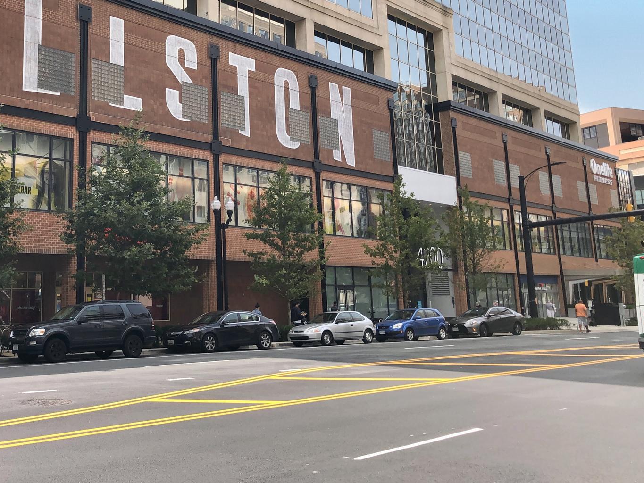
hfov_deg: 43.4
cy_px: 136
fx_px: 781
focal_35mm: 42
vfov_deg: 33.8
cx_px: 162
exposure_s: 1/639
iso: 20
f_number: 1.8
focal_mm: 4
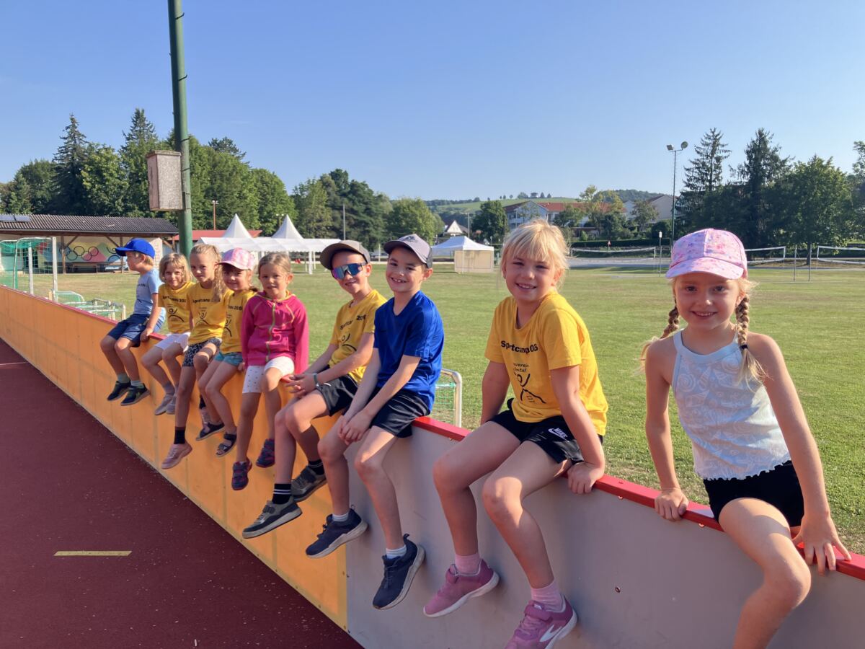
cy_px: 324
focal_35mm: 28
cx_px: 432
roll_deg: -1.5
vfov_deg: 49.7
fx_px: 700
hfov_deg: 63.4
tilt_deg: -5.2
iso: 32
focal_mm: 3.99
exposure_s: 1/1245
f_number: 1.8
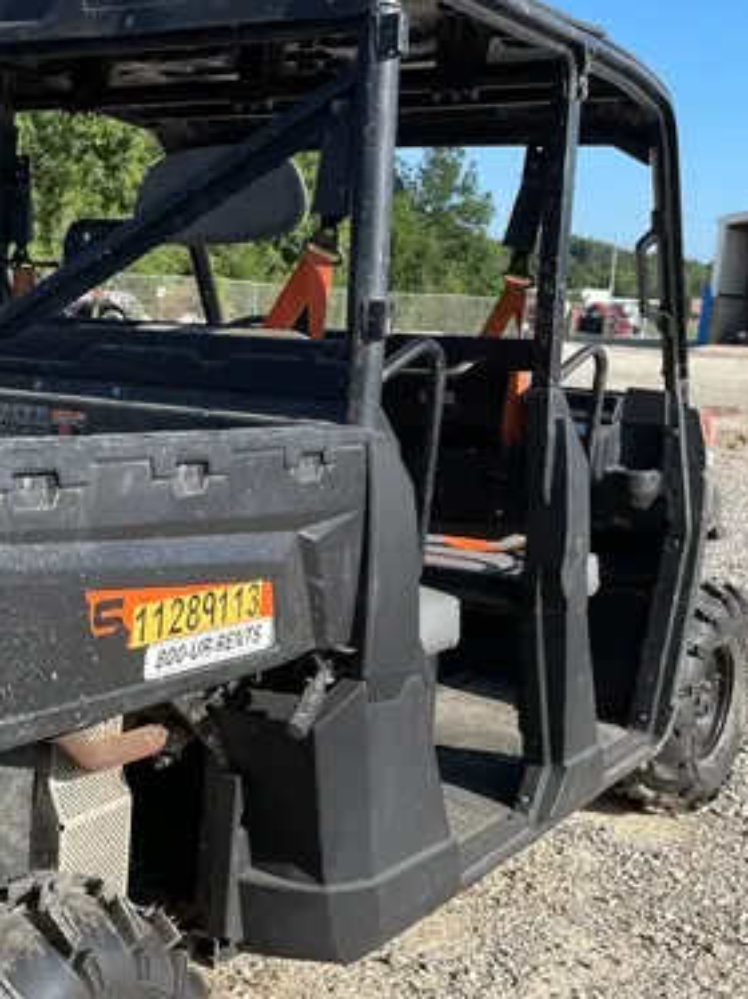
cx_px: 45
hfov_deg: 27.3
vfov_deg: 37.4
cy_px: 592
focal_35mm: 51
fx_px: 1471
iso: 32
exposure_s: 1/1825
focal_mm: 4.2
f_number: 1.6
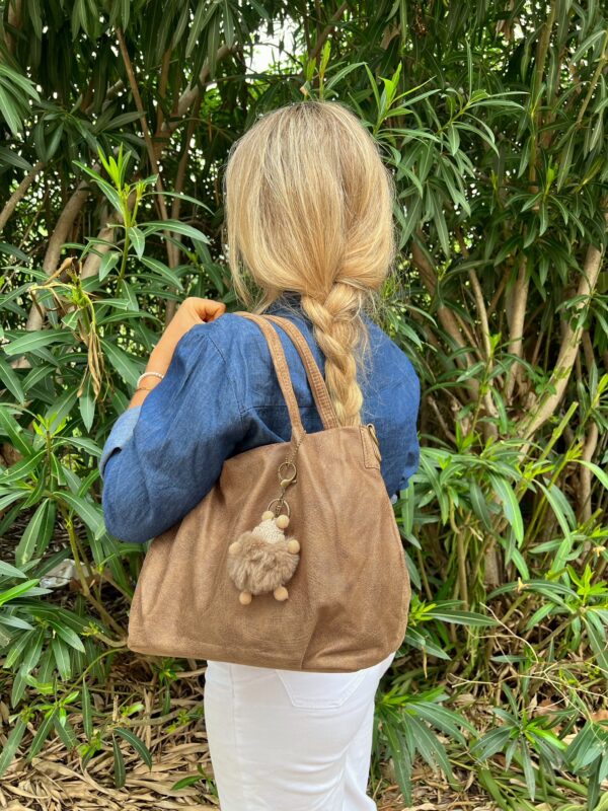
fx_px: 609
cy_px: 406
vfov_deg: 67.3
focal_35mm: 26
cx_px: 304
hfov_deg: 53.1
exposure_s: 1/240
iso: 40
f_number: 1.5
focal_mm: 5.7
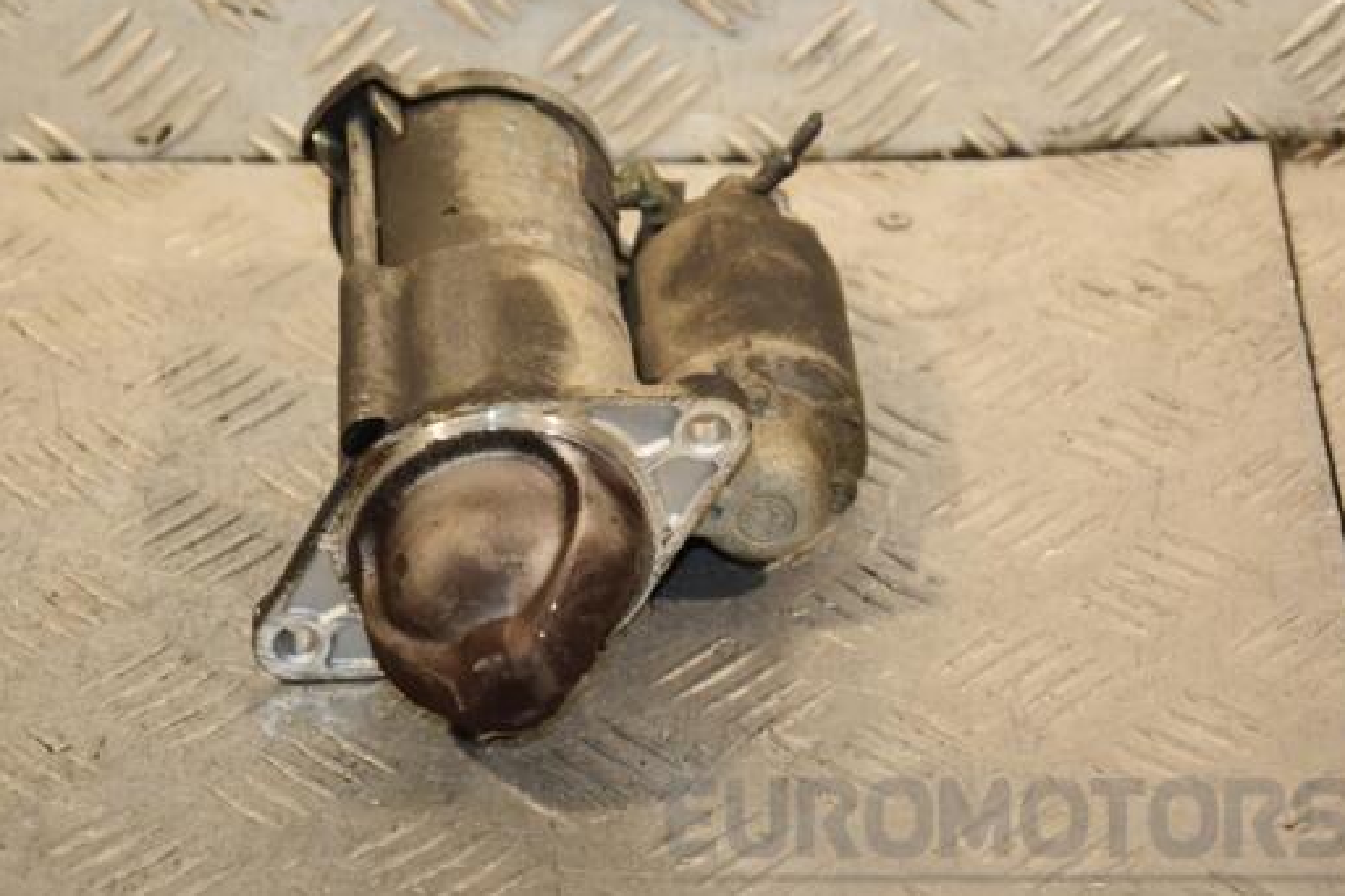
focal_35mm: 132
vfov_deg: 10.4
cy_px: 469
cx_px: 616
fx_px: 4916
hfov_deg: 15.6
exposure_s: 1/200
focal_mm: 75
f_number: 5.6
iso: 800
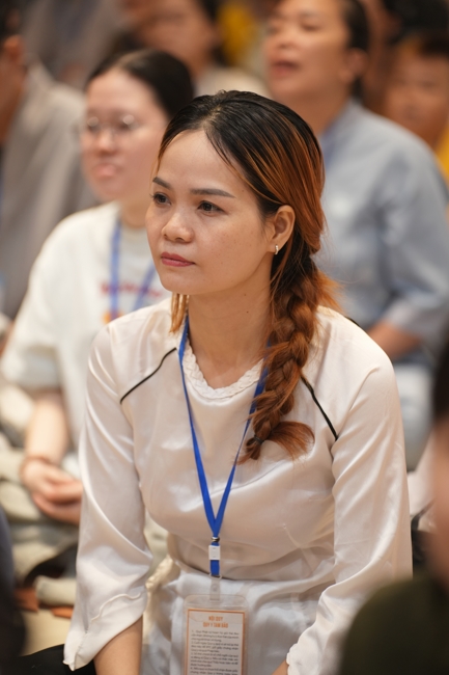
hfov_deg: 10.2
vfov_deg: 15.2
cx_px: 224
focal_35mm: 135
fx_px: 2527
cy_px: 338
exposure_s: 1/125
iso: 1250
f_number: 2.8
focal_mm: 135
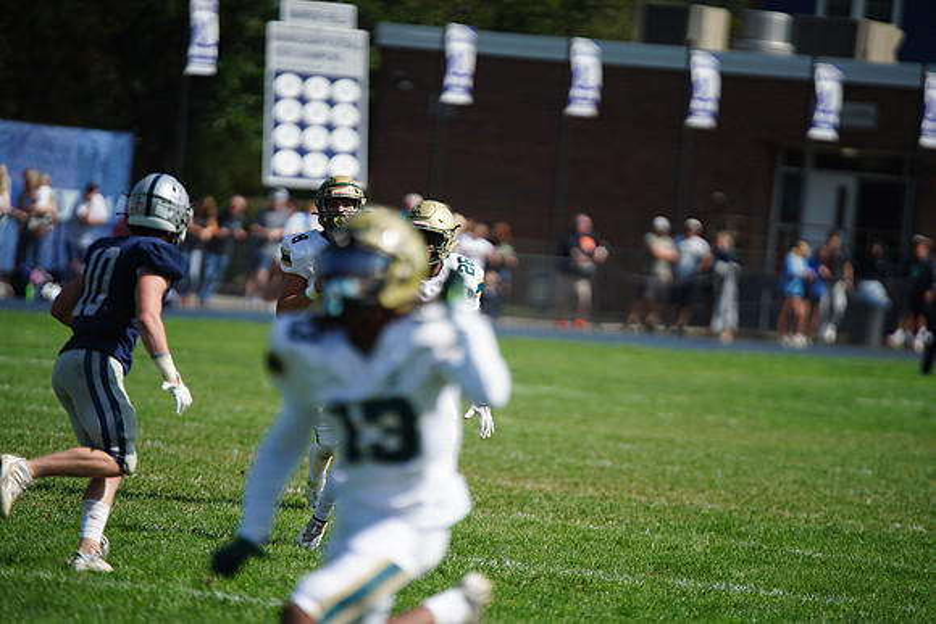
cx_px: 468
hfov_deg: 6.9
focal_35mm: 300
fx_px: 7801
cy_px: 312
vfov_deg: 4.6
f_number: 2.8
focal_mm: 300
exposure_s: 1/5000
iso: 400
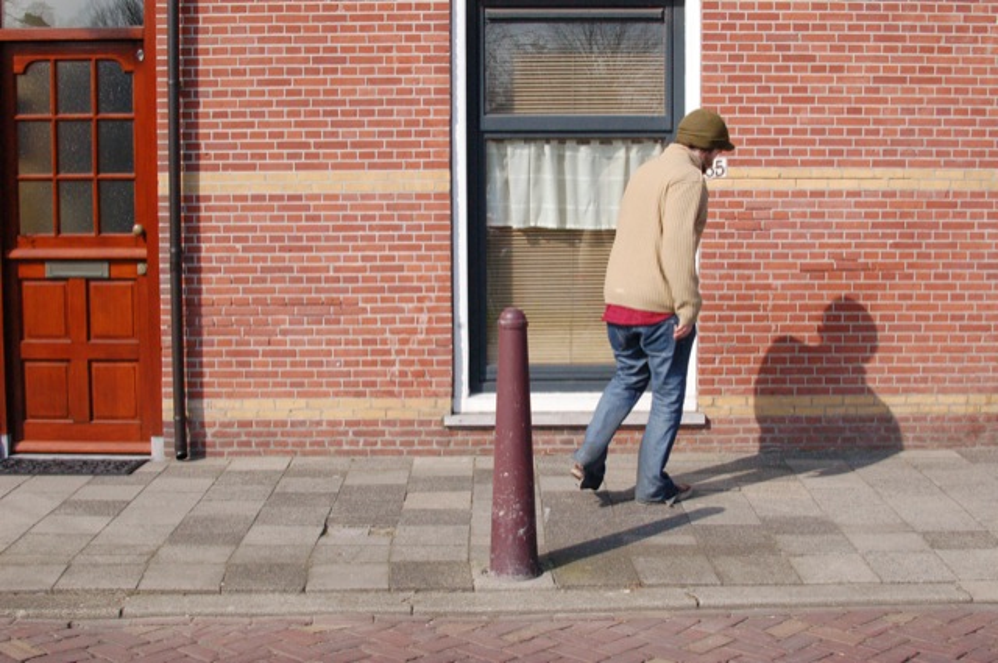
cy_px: 332
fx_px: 1454
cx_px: 499
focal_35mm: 52
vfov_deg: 25.7
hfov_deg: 37.9
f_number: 14
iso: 1600
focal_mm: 35
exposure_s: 1/800
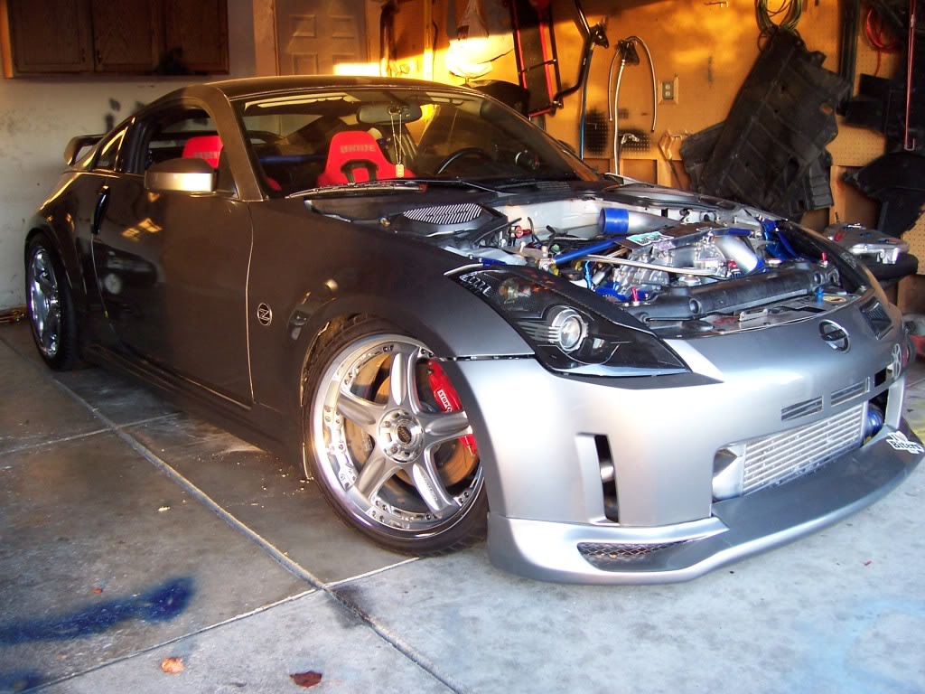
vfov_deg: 39.7
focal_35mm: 36
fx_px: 962
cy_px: 347
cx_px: 462
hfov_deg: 51.4
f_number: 3
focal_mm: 6
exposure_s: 1/20
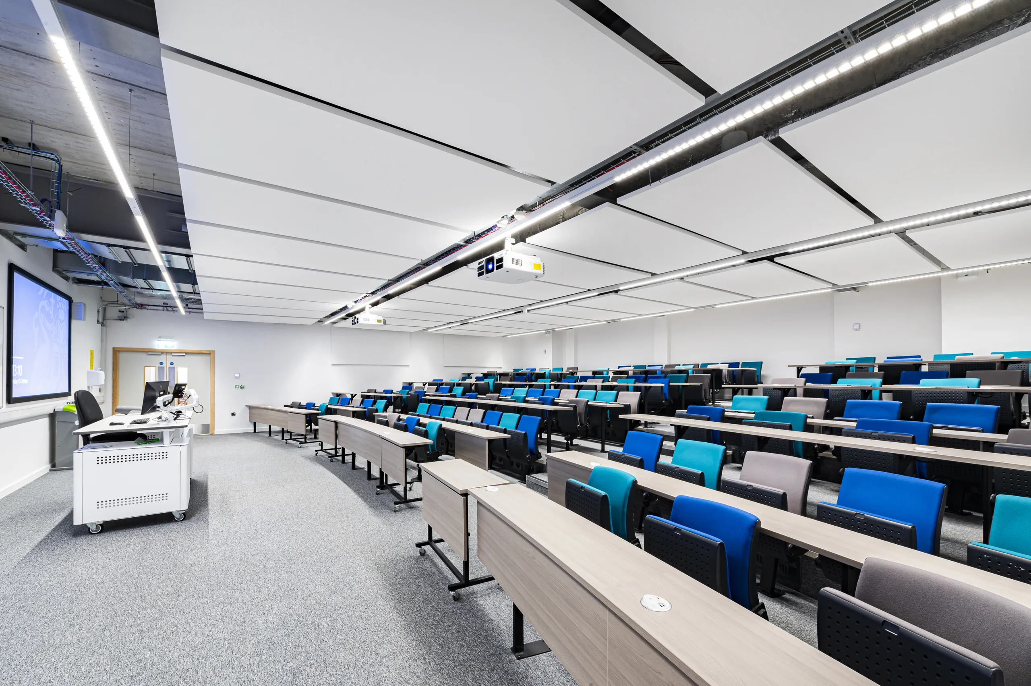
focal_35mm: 14
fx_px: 401
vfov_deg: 81.1
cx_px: 516
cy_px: 343
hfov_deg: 104.3
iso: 100
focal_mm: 14
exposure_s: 1/1.25
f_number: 18
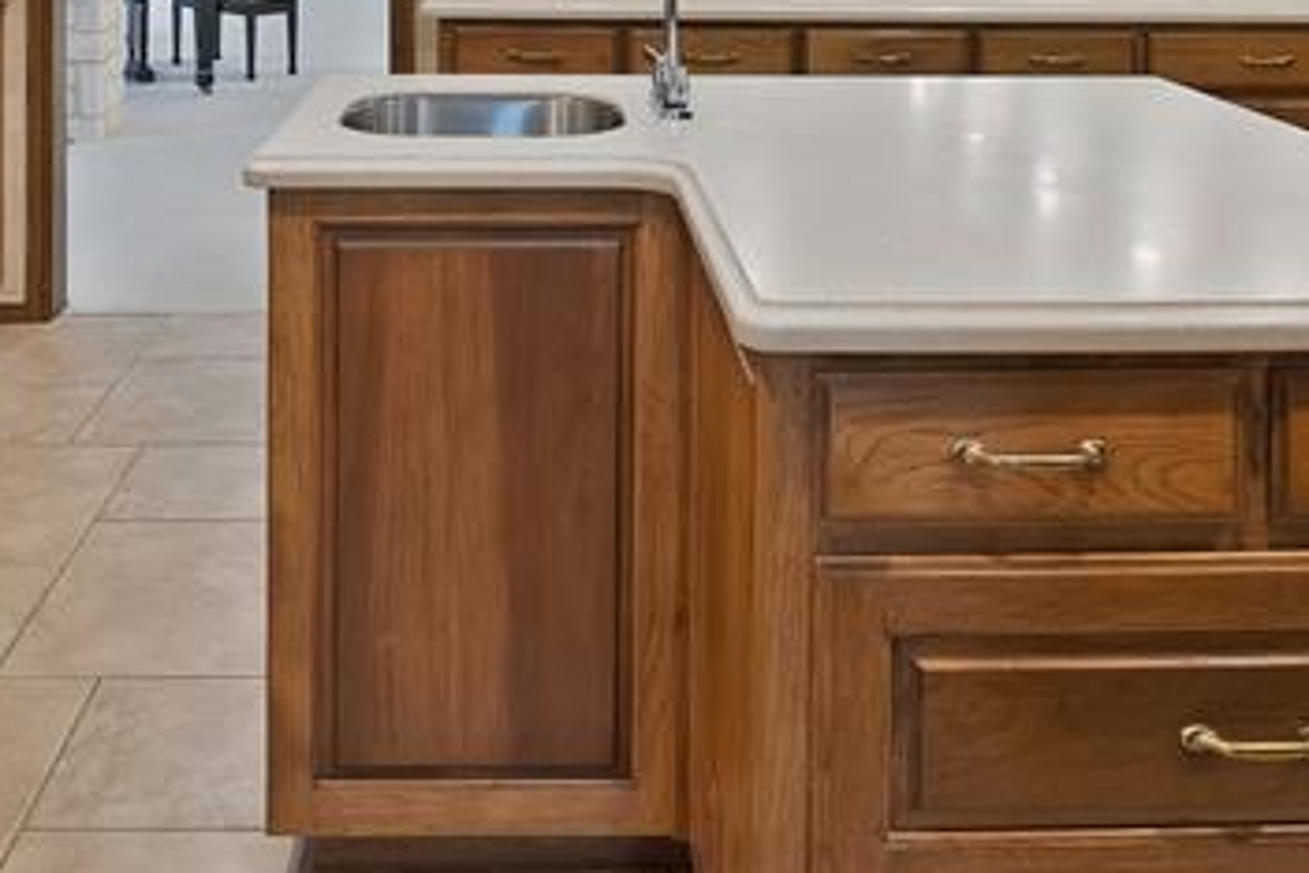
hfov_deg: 54.2
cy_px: -144
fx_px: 1273
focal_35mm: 35
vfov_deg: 32.2
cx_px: 552
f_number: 9
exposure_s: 1/2
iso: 640
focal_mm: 12
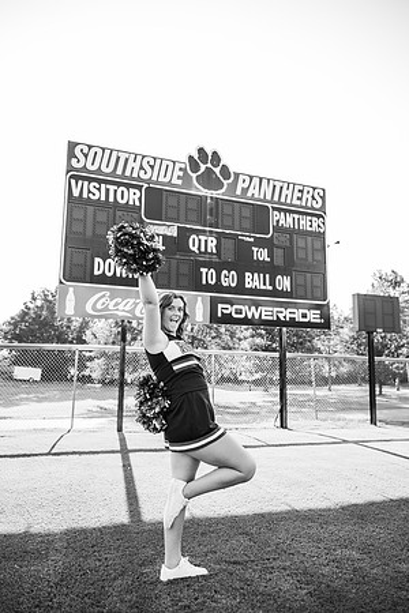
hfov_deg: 53.1
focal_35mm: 24
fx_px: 409
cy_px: 306
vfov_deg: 73.7
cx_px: 204
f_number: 2.8
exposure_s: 1/640
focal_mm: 24
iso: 200
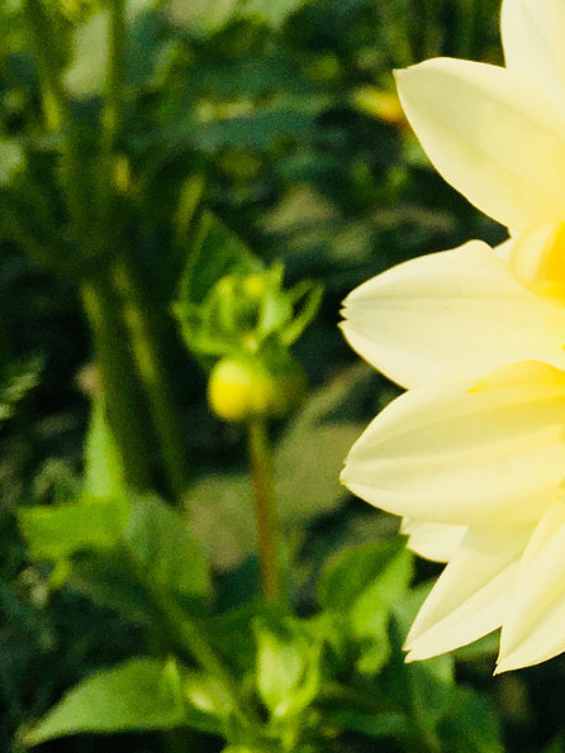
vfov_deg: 24.9
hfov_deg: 17.8
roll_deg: -2.1
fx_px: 1698
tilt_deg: -12.1
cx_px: 711
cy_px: 256
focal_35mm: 78
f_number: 2.2
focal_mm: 4.15
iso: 32
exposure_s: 1/5650
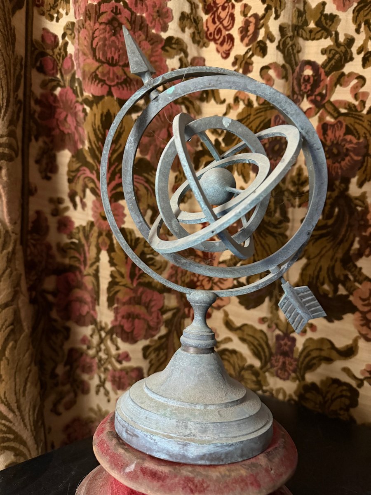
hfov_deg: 56.8
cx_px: 186
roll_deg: -3.2
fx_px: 343
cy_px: 248
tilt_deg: +4.3
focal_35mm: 24
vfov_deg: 71.6
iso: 1000
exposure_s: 1/36
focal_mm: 6.76
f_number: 1.78
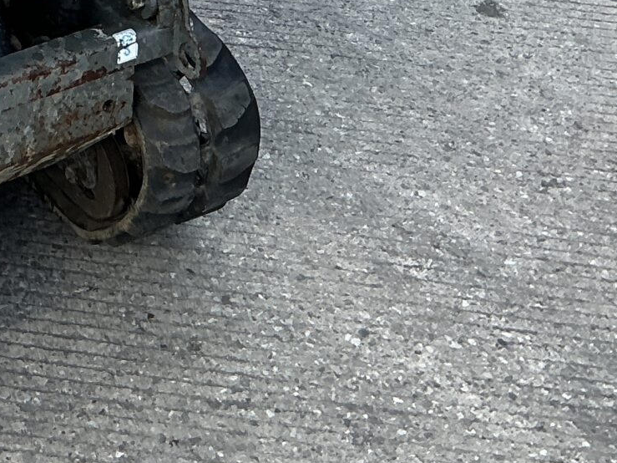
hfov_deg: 19.8
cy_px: -211
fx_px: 1729
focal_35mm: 97
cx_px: 35
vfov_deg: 14.3
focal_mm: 3
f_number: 1.8
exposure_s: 1/534
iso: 25
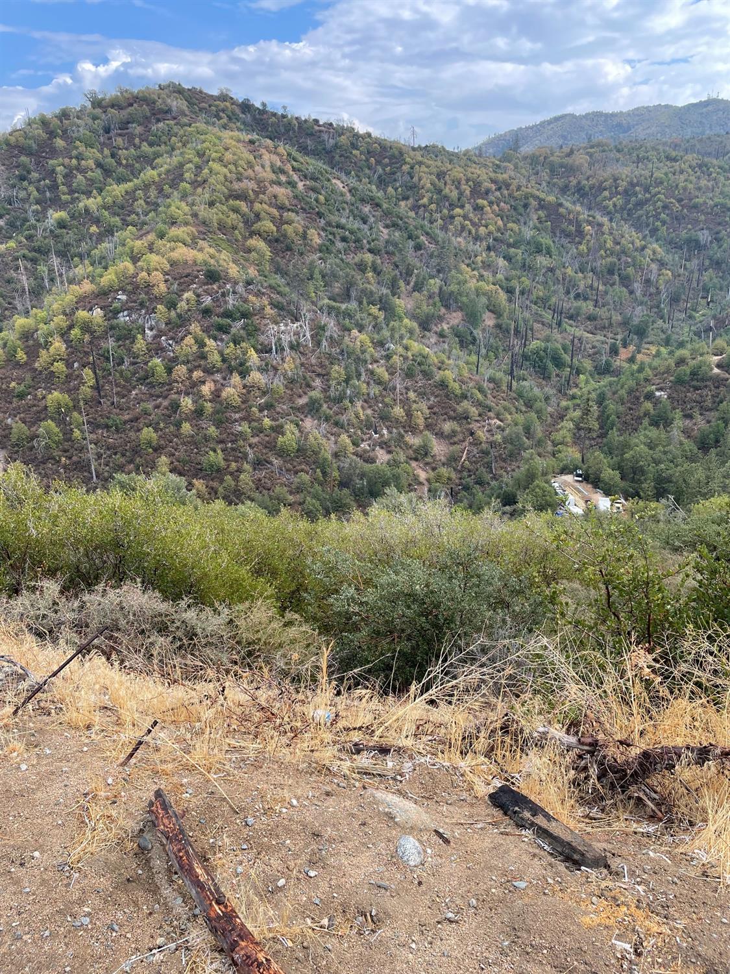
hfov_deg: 53.1
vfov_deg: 67.3
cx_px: 365
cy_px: 487
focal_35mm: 26
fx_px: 731
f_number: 1.6
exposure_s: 1/749
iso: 32
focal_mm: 4.2
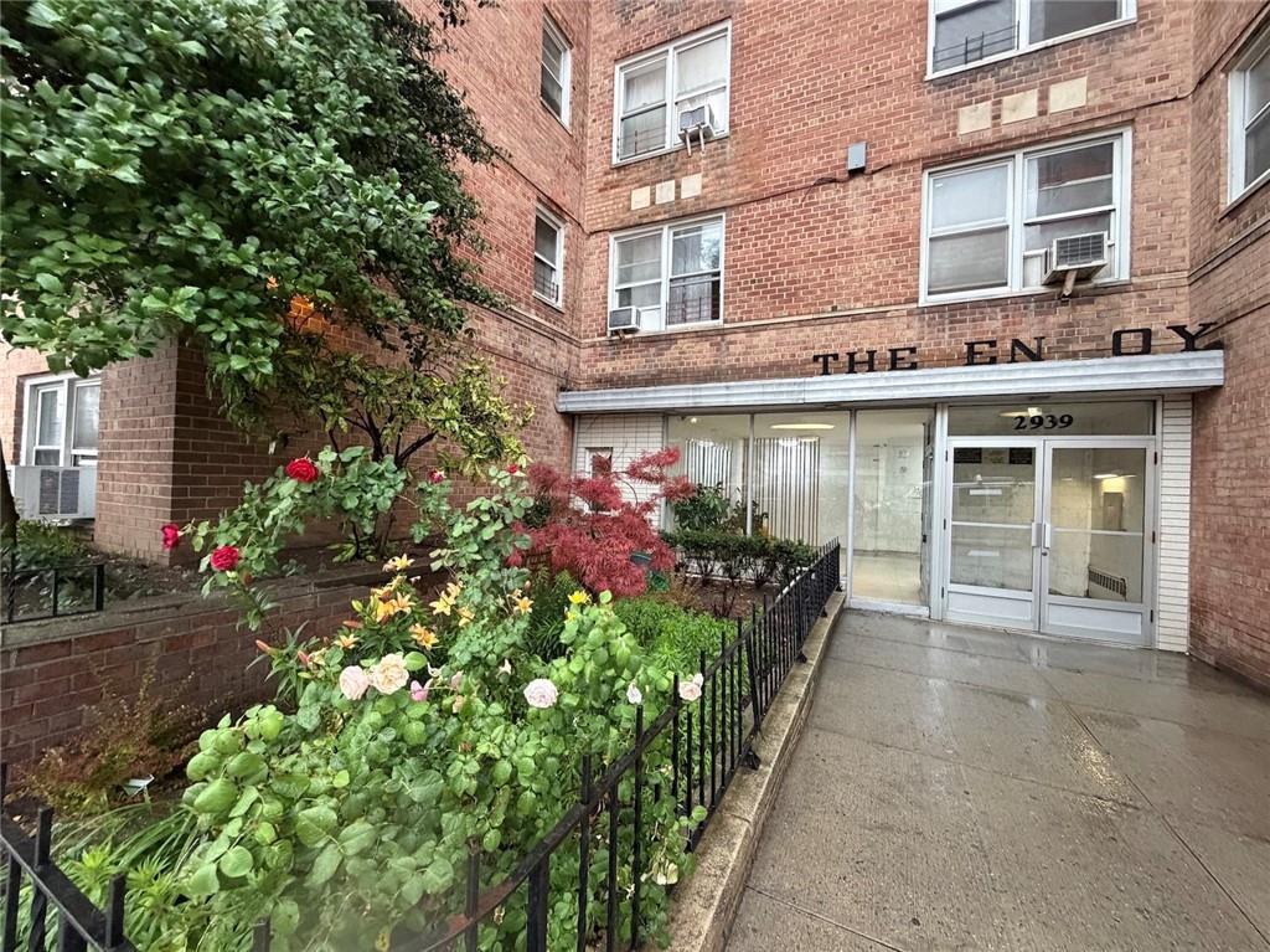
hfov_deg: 102.1
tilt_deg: +0.1
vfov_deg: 85.6
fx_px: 513
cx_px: 635
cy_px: 476
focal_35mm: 14
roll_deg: -1.8
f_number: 2.2
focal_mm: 2.22
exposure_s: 1/60
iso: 500
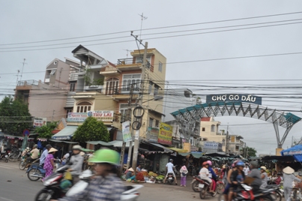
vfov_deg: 43.5
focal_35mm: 30
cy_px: 110
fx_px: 251
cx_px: 167
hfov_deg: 61.8
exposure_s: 1/100
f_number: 10
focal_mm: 18
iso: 200
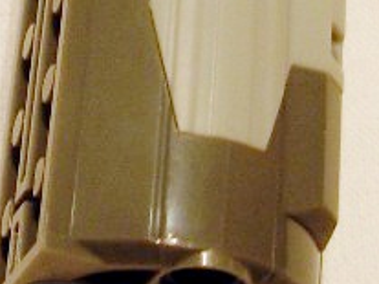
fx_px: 2057
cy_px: -148
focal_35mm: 188
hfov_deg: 10.4
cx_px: -75
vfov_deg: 7.7
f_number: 2.9
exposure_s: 1/15.1
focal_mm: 6.3
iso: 79
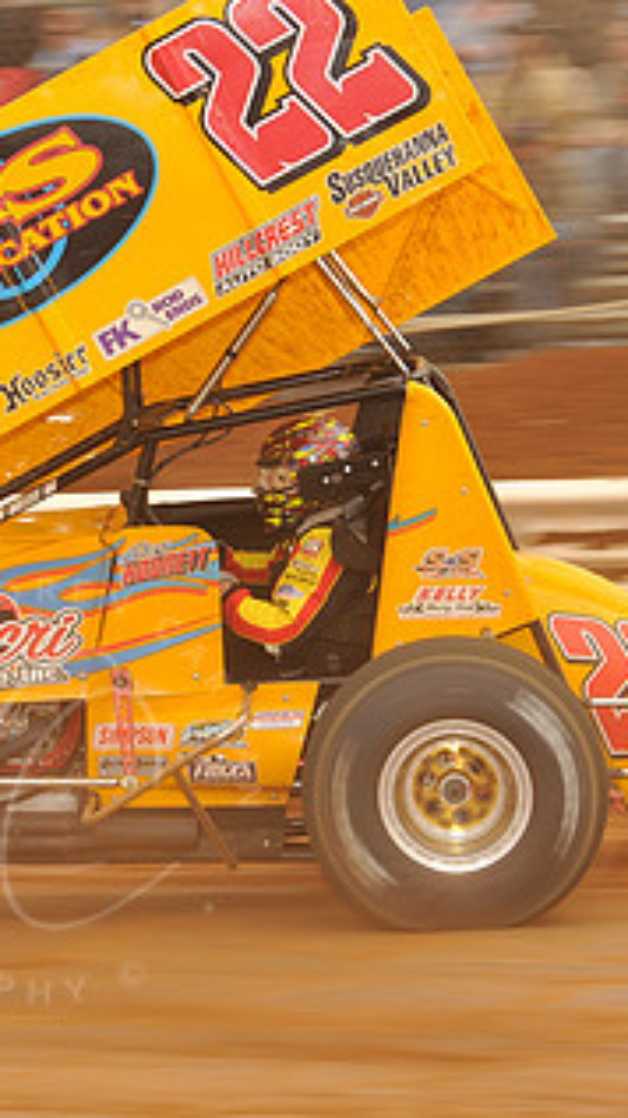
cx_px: 46
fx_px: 6818
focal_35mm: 230
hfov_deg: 5.3
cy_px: 466
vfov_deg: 9.4
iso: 400
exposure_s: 1/250
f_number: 9
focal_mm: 120
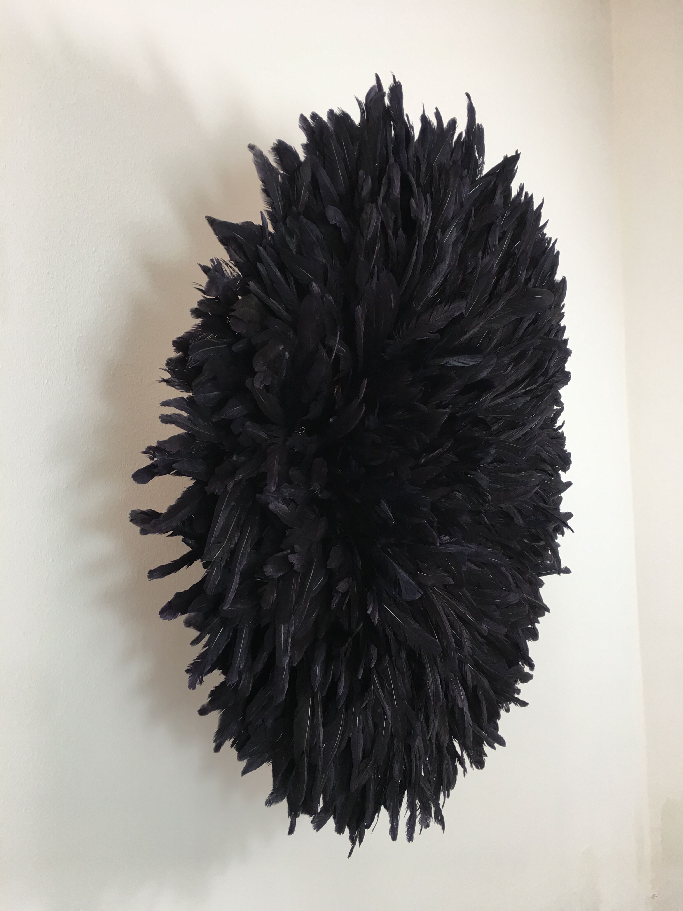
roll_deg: +0.7
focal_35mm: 29
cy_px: 456
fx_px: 763
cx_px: 342
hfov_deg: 48.2
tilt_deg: +2.3
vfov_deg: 61.7
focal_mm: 4.15
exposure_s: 1/33
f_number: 2.2
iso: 25
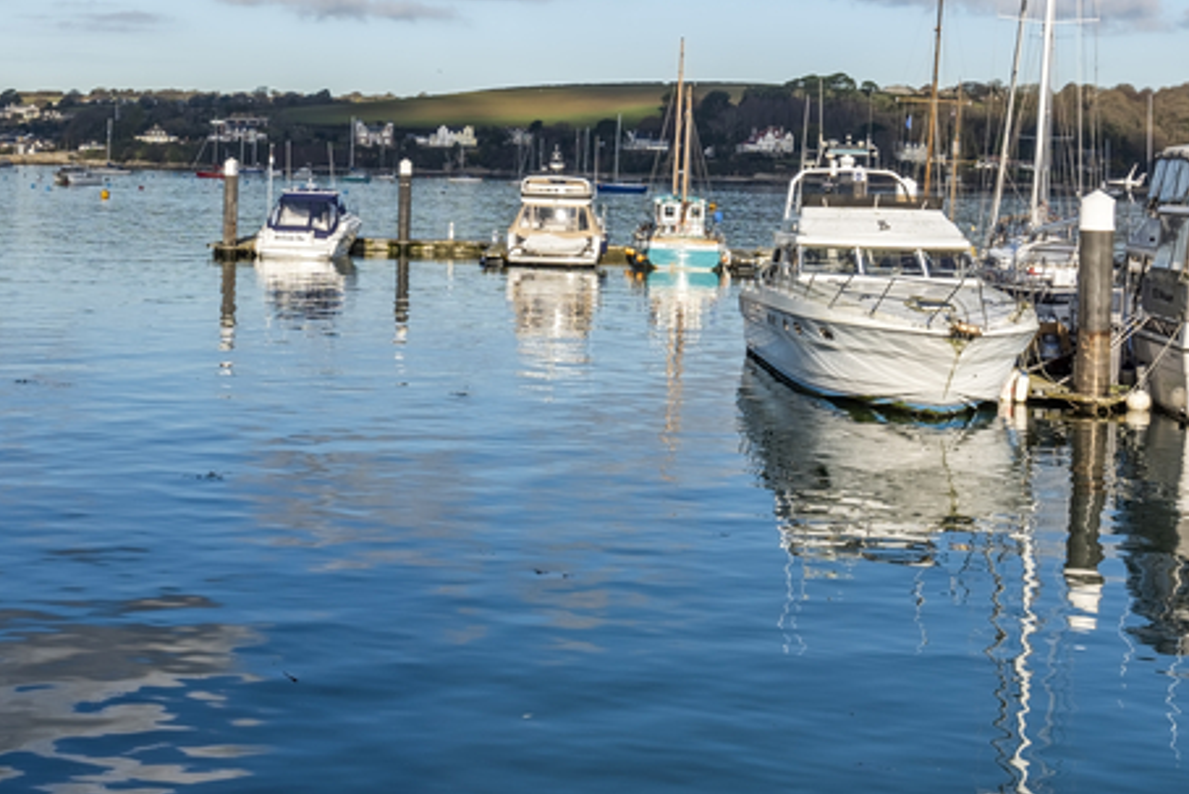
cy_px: 255
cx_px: 271
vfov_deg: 20.5
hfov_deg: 29.9
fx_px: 2180
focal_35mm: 66
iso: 100
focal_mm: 30
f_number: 10
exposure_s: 1/400
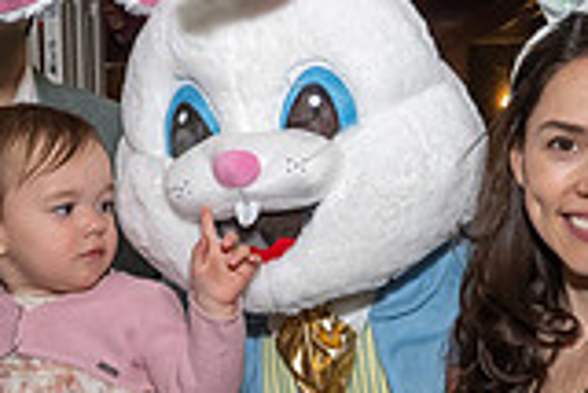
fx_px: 1651
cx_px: 288
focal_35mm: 101
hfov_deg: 20.2
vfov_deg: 13.5
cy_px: 348
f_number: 8
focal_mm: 17
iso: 640
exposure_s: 1/250
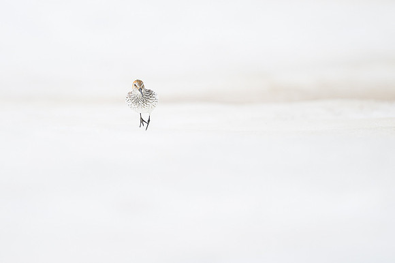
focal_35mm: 745
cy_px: 93
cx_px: 132
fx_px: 8167
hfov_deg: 2.8
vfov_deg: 1.8
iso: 250
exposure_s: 1/2500
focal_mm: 560
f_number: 4
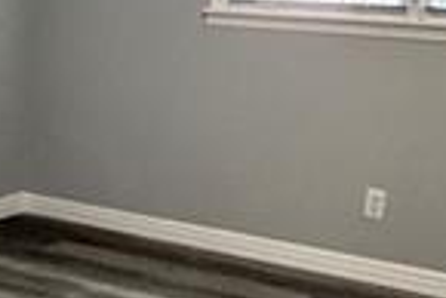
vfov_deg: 17.8
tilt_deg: -9.9
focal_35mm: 77
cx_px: 49
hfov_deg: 25.5
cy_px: 160
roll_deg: -3.1
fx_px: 955
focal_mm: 2.22
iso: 640
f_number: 2.2
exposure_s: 1/60
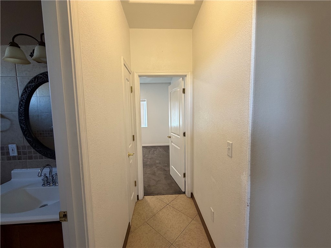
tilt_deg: -4.7
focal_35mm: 14
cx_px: 166
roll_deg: +1.9
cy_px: 124
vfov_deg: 85.7
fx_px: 134
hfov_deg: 102.1
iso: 200
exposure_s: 1/60
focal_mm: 2.22
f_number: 2.2
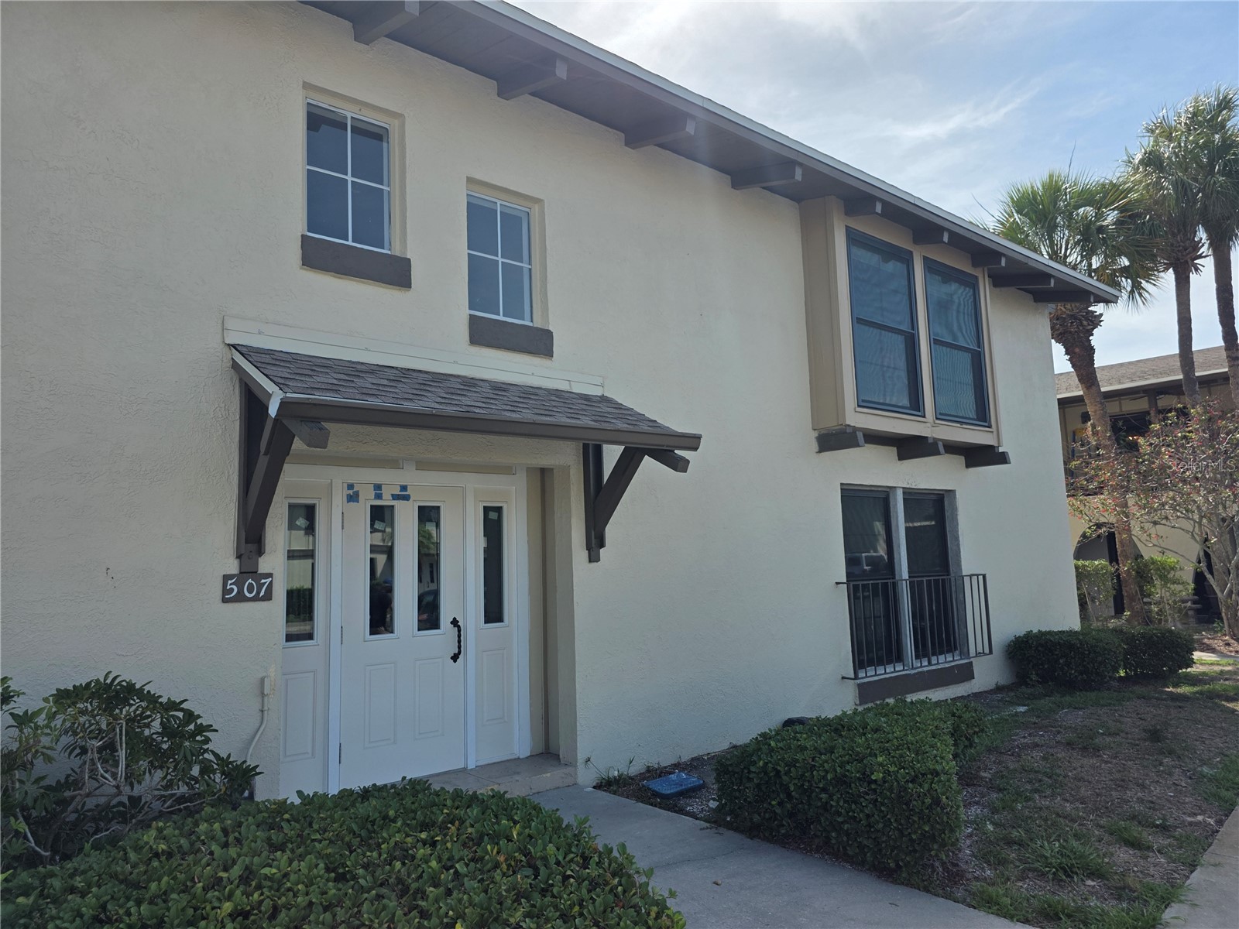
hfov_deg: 73.9
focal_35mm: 23
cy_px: 464
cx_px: 620
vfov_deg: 58.9
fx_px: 823
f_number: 1.7
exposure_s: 1/6150
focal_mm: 6.3
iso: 80
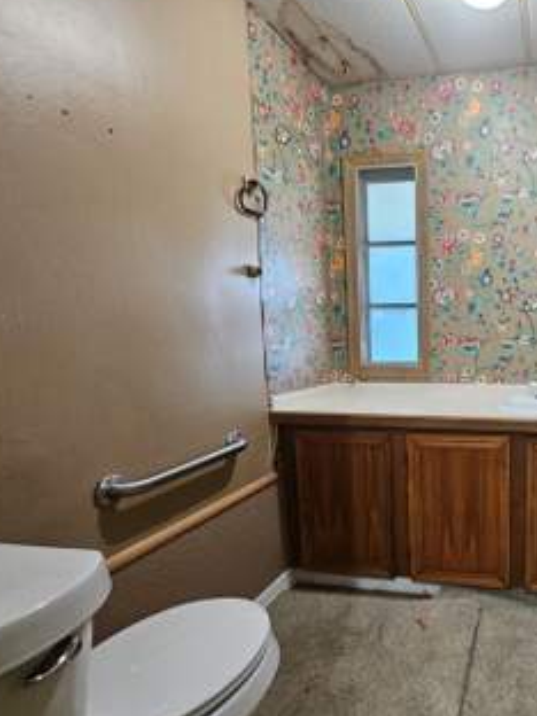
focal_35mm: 20
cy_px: 379
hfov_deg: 57.1
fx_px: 414
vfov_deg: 81.7
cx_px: 480
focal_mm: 2.2
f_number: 2.2
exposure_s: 1/30
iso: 500
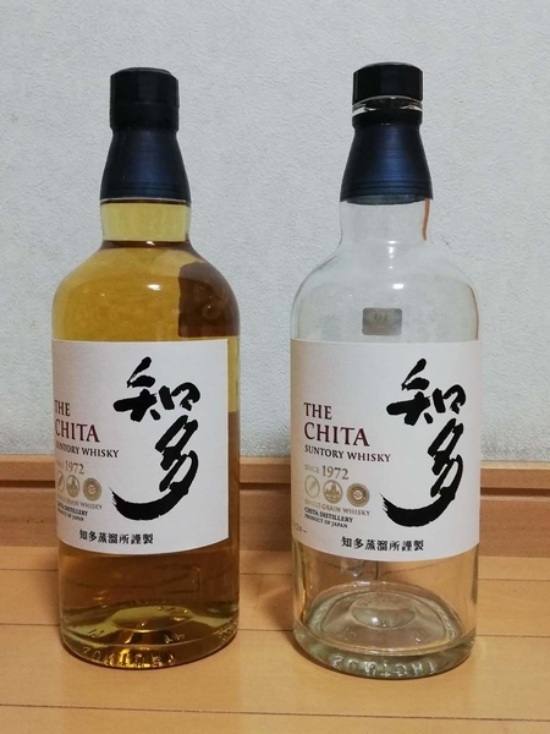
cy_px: 367
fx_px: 763
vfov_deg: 51.4
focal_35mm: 36
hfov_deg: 39.7
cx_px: 275
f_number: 2.2
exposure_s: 1/33.3
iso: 400
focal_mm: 3.81
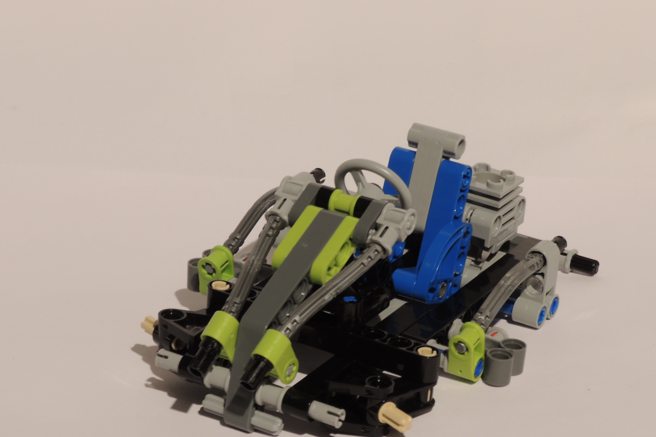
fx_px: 2296
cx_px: 265
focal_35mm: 126
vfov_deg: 10.9
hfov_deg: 16.2
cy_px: 289
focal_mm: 17.8
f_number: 6.5
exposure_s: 1/2.5
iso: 100
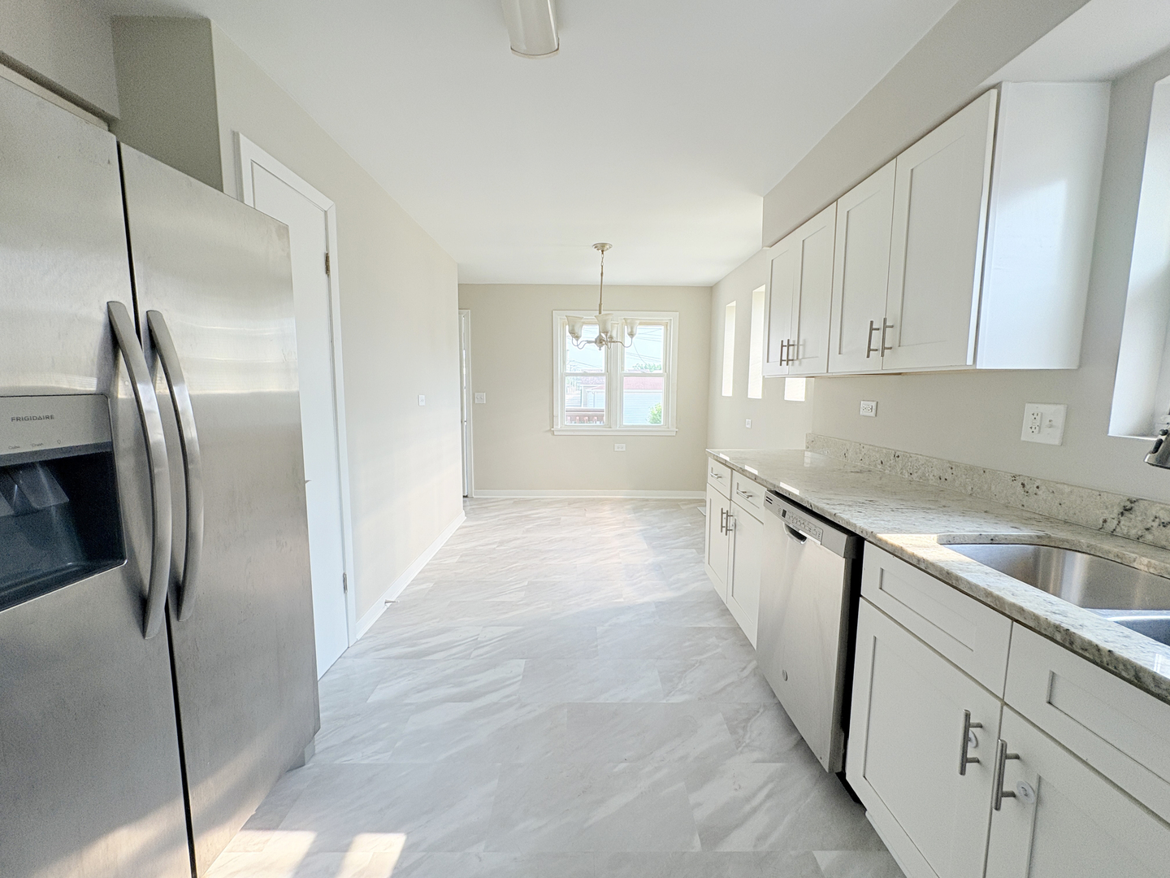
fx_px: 473
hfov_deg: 102.1
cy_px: 439
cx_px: 585
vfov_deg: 85.7
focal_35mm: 14
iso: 64
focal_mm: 2.22
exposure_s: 1/217
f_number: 2.2
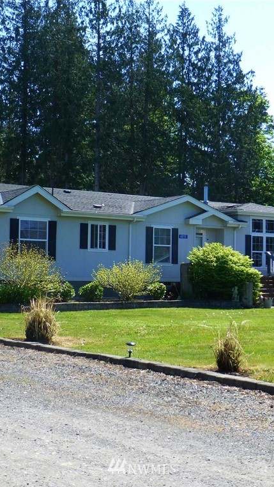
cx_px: 143
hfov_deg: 20.1
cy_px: 245
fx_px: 774
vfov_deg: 34.9
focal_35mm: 60
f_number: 3.9
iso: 100
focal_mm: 7.4
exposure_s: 1/400
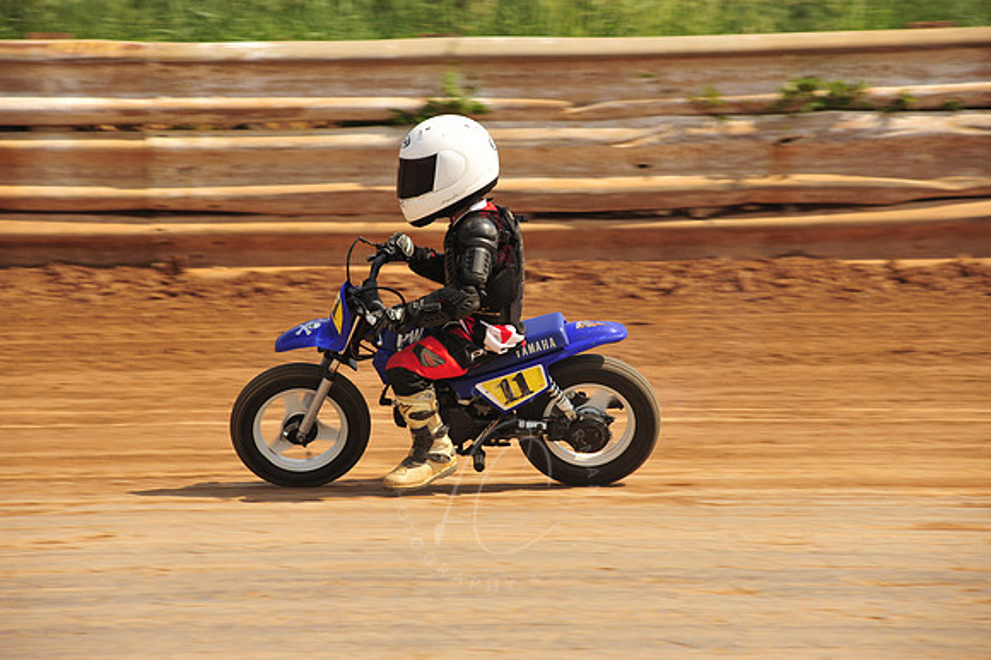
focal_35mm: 200
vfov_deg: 6.9
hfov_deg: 10.3
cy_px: 330
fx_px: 5502
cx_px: 496
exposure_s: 1/400
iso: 200
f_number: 9
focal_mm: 200
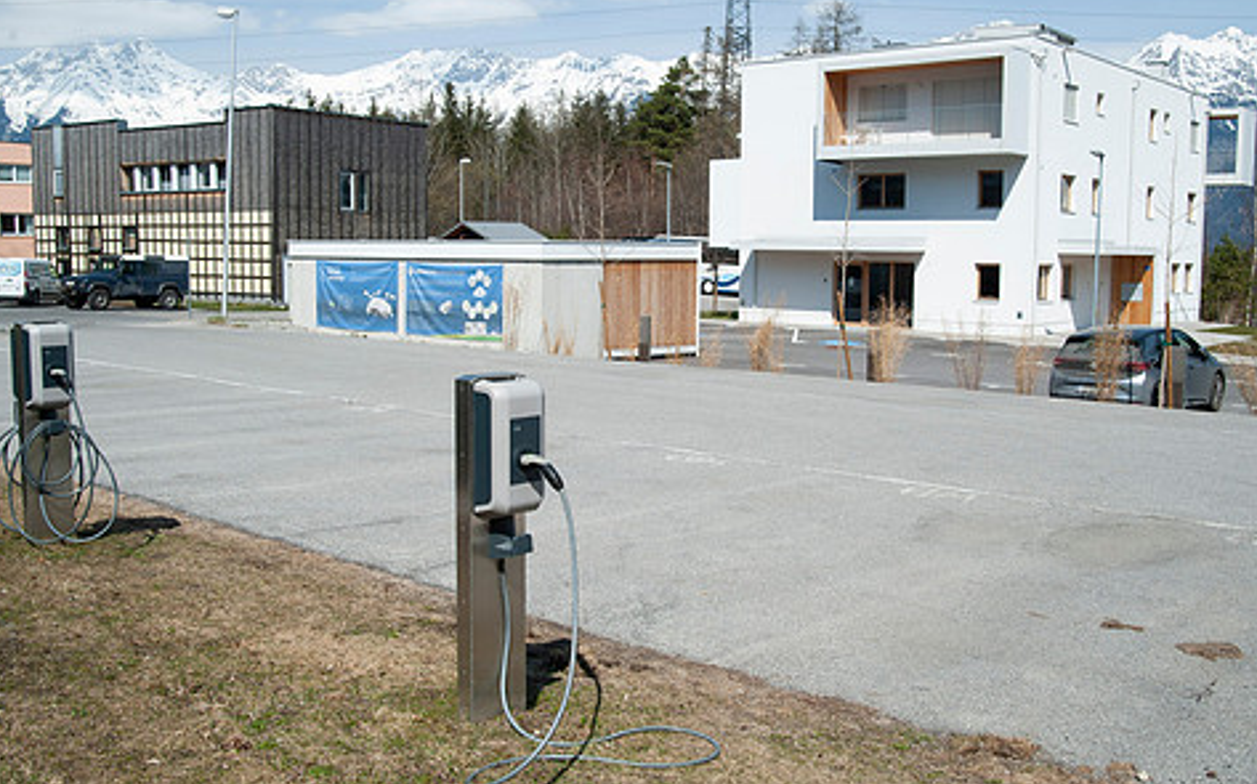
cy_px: 369
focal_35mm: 35
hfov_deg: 55.3
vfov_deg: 36.2
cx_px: 648
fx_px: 1198
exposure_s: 1/500
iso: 200
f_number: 11
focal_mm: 28
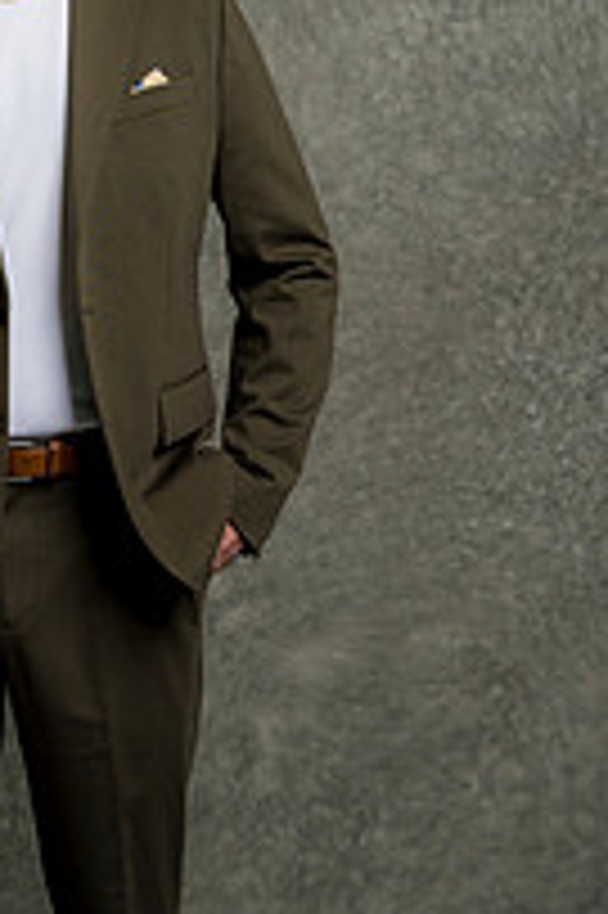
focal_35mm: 122
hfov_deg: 11.1
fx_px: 3096
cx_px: 0
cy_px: 459
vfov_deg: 16.8
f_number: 4
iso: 125
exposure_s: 1/160
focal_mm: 55
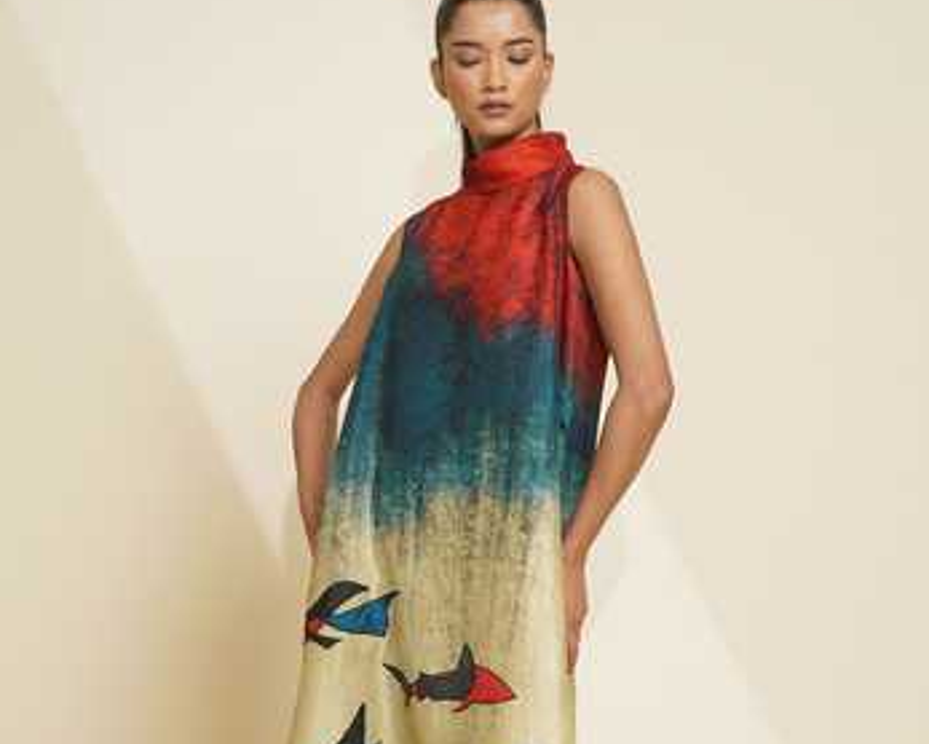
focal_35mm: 71
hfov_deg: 26.8
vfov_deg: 21.3
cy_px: 617
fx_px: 1953
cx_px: 466
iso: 100
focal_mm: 50
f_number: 6.3
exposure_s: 1/60
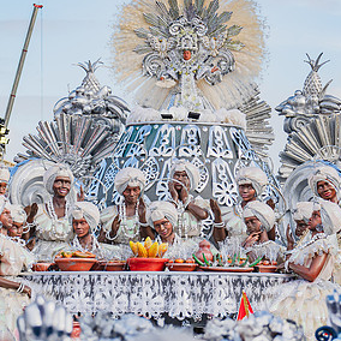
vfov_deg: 8.3
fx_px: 2363
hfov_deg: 8.3
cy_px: 178
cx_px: 166
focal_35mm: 212
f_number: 5.6
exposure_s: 1/1600
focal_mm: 122
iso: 400
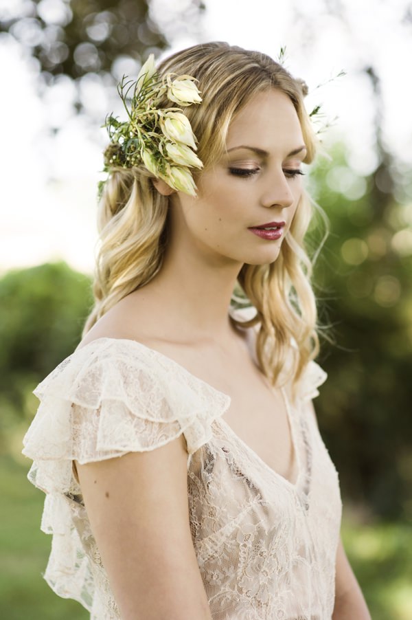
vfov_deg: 23.9
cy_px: 310
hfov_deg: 16.0
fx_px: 1461
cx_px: 206
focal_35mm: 85
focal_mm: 85
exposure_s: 1/1000
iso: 800
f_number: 2.5
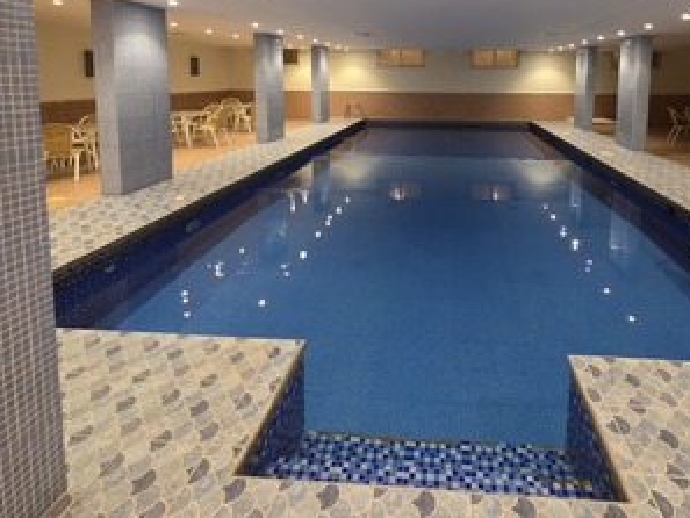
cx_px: 417
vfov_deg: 61.8
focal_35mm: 20
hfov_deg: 80.7
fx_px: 399
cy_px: 122
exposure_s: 1/50
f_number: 1.9
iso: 640
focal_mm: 2.2
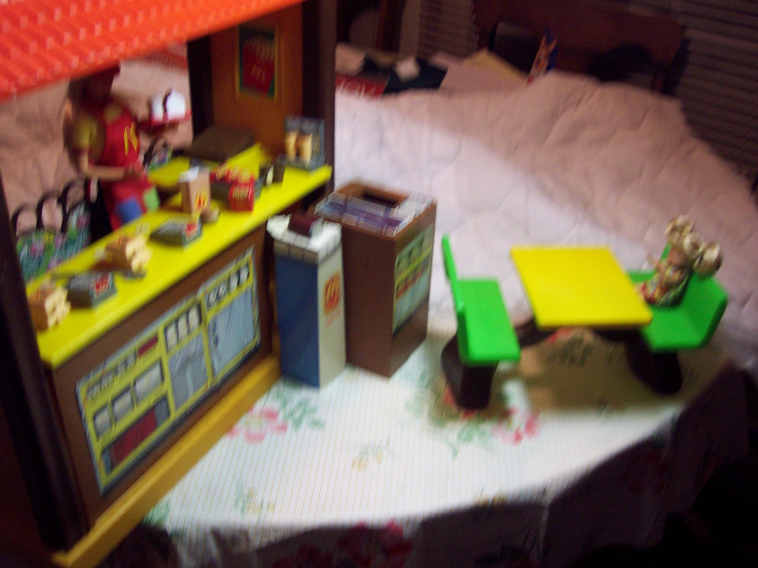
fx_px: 810
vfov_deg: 38.7
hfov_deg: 50.1
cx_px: 379
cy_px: 284
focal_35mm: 37
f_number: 2.8
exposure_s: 1/30
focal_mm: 5.6
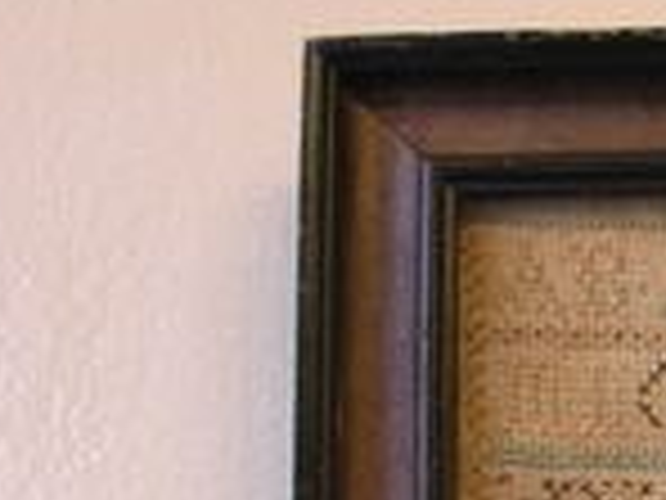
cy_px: 813
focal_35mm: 118
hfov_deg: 15.7
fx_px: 2270
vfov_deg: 11.8
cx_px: 909
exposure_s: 1/5.6
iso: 50
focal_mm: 8.9
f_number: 2.8
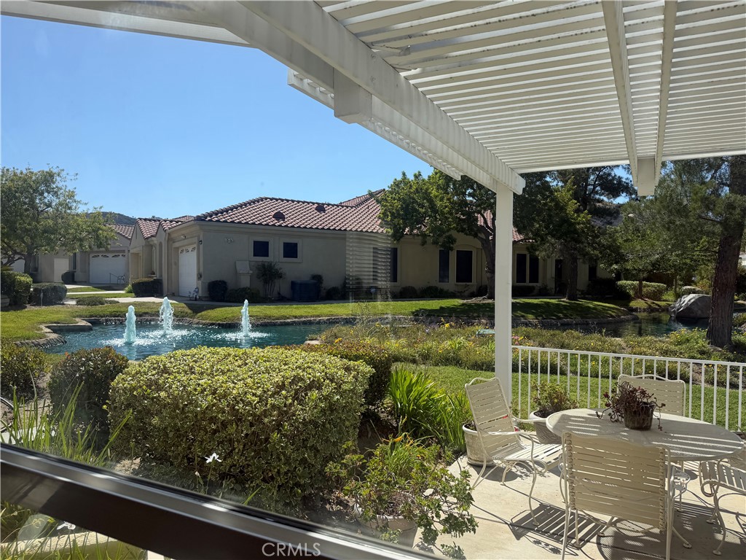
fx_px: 517
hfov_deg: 71.6
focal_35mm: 24
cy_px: 280
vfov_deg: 56.8
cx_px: 373
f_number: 1.78
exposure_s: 1/4167
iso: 80
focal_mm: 6.76
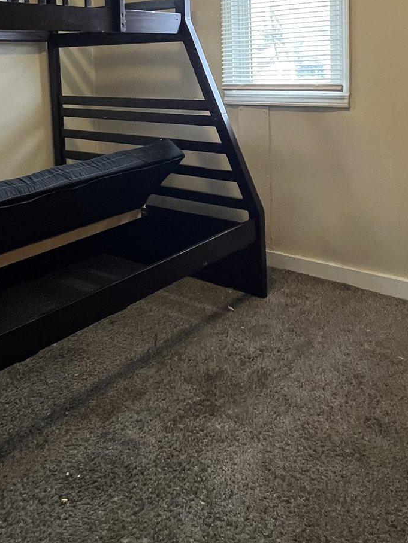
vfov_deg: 51.6
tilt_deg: -4.4
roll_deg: +1.7
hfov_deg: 42.9
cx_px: 227
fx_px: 519
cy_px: 102
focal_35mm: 33
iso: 250
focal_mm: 1.57
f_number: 1.8
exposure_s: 1/120
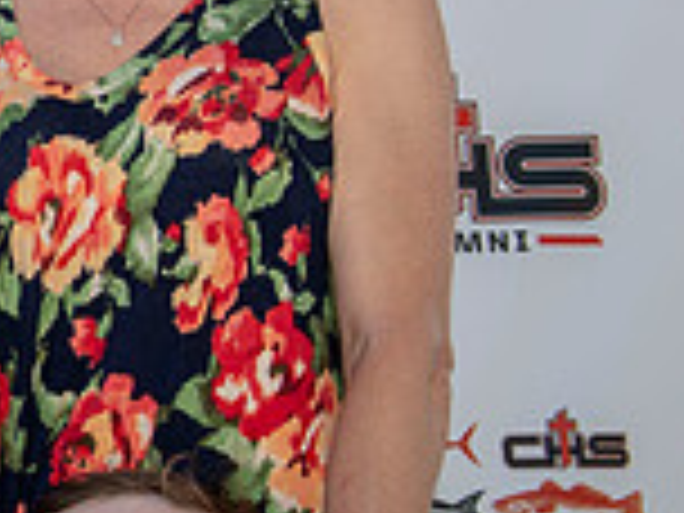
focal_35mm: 128
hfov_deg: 13.9
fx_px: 2529
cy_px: 194
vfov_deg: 11.6
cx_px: -504
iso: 50
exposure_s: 1/200
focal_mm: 35
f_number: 5
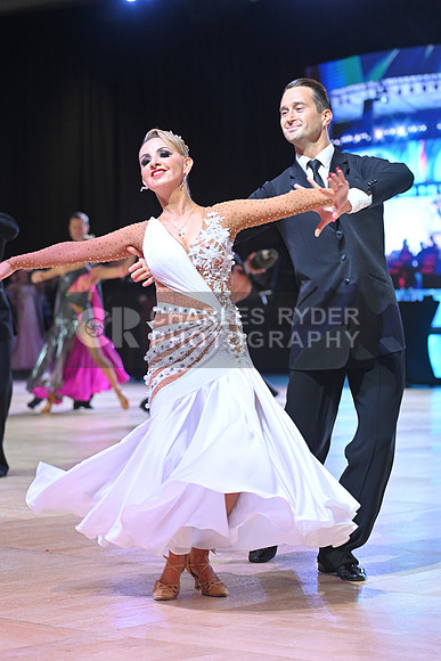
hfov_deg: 13.4
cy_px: 330
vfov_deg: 20.0
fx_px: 1873
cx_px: 220
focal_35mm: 102
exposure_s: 1/250
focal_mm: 102
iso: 2000
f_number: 4
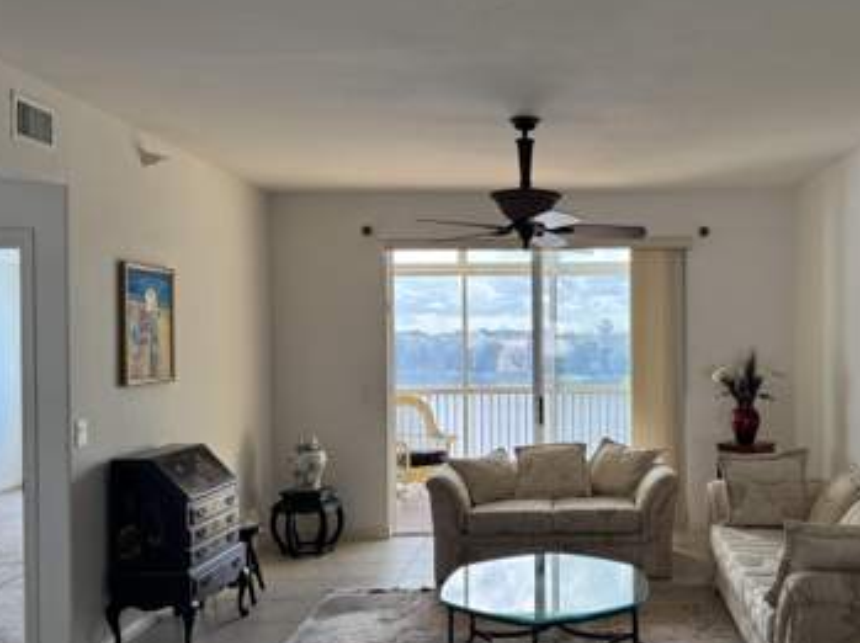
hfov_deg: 54.3
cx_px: 574
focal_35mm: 33
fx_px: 819
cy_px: 334
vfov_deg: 42.9
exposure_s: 1/120
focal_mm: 6.76
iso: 125
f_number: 1.78
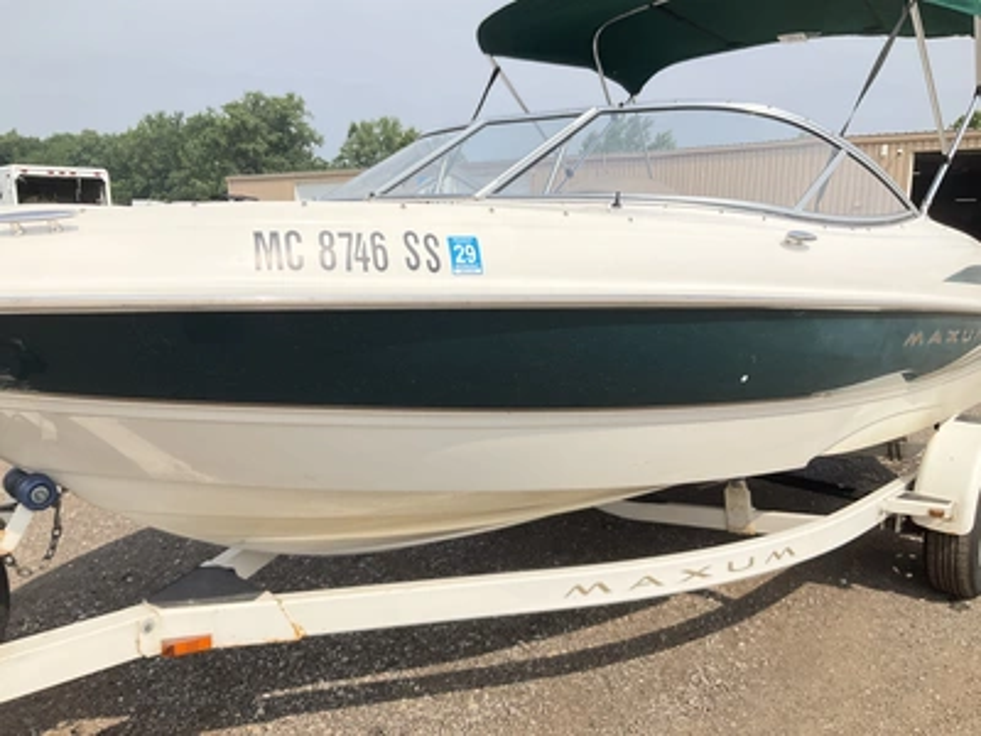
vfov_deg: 48.2
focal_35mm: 29
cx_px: 490
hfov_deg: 61.7
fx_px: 822
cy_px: 368
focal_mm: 3
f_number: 1.8
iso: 25
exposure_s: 1/2959
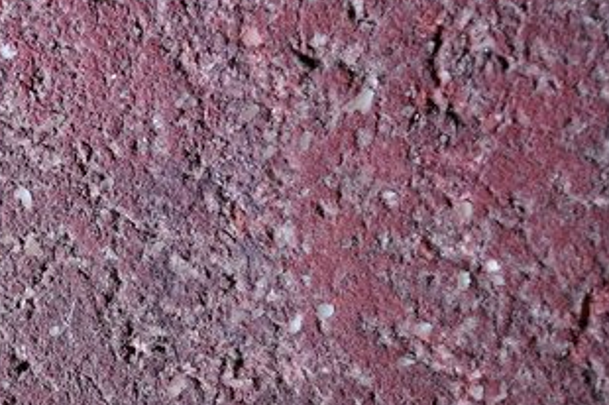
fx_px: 2866
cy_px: 529
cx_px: -304
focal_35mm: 170
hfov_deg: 11.6
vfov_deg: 8.0
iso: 640
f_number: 3.2
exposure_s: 1/30
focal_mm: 35
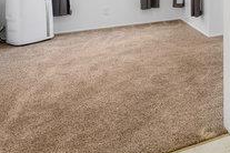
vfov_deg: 25.2
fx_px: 300
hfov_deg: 31.9
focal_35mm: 47
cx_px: 299
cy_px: -40
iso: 160
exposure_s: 1/3
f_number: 9
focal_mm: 10
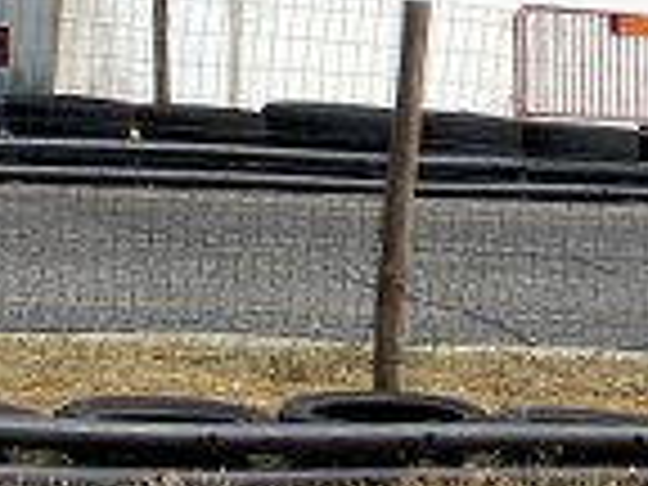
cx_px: 2342
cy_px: 369
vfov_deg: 7.7
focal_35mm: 193
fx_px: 3613
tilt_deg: -5.5
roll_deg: -2.0
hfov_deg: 7.8
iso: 32
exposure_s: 1/2625
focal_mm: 4.25
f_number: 1.8
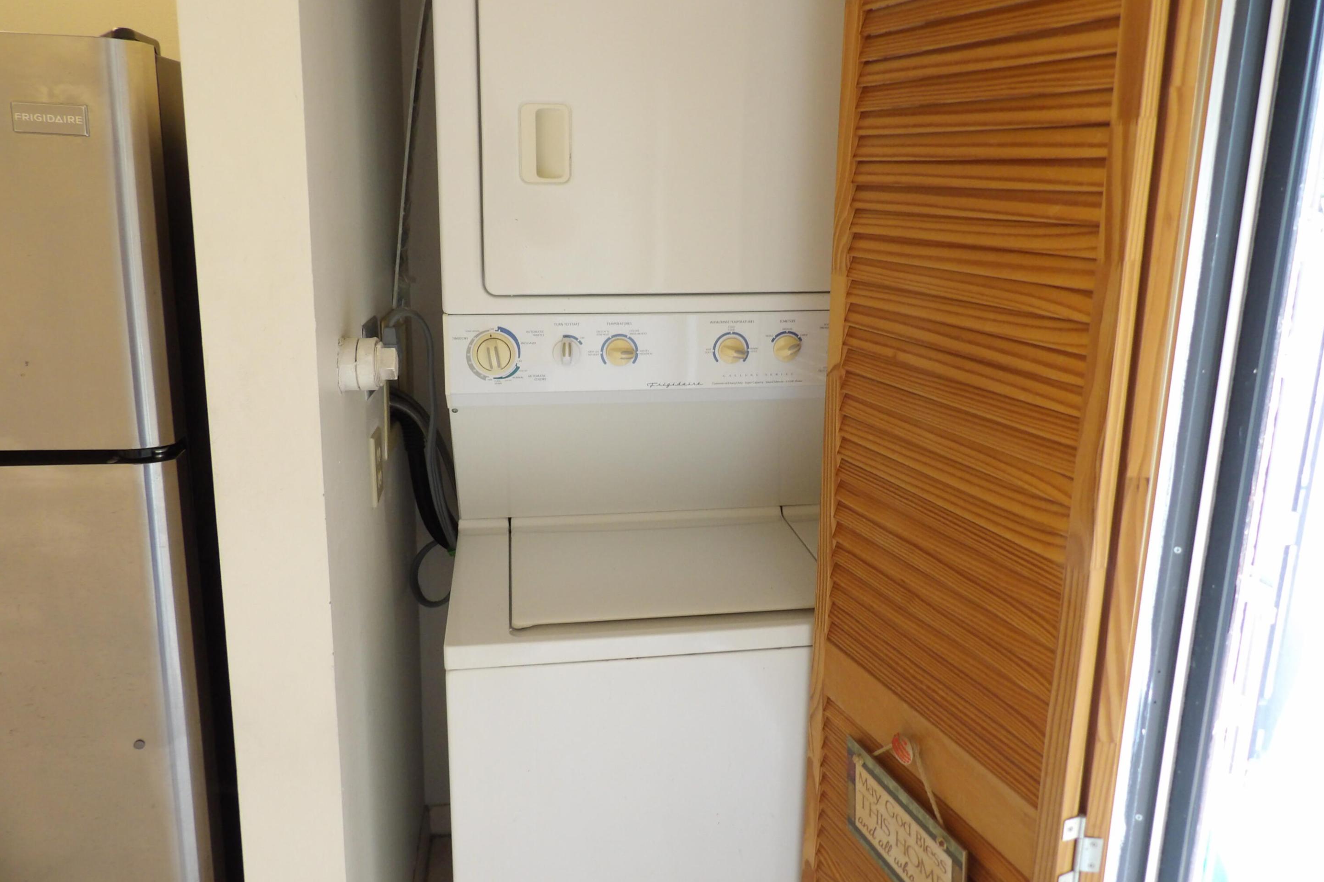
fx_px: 919
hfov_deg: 71.5
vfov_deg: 51.2
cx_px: 662
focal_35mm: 25
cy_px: 401
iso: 200
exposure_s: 1/23
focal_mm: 4.3
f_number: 3.2
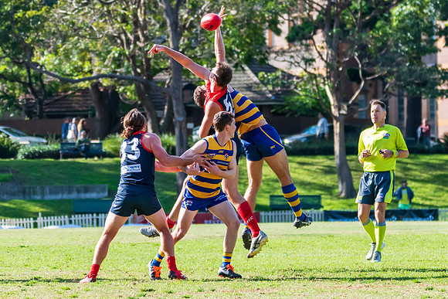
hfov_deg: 7.3
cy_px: 101
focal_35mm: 280
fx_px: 3488
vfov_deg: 4.9
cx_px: 239
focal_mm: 150
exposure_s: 1/1600
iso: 800
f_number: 5
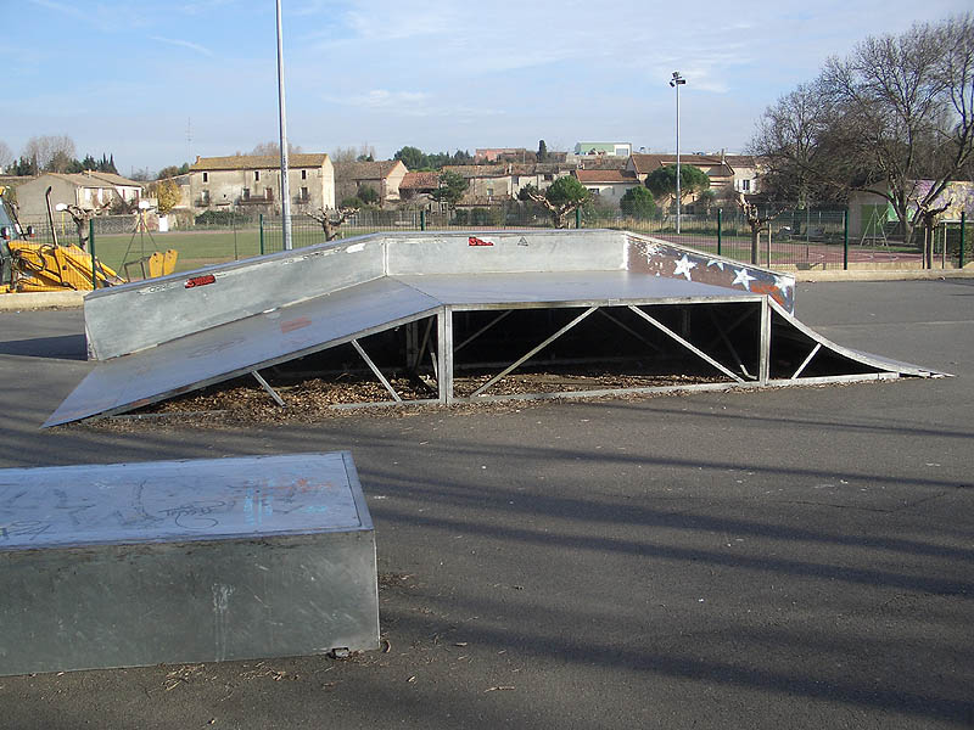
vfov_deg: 40.7
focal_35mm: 35
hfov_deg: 52.6
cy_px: 365
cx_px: 487
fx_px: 985
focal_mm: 5.8
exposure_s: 1/320
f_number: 4.3
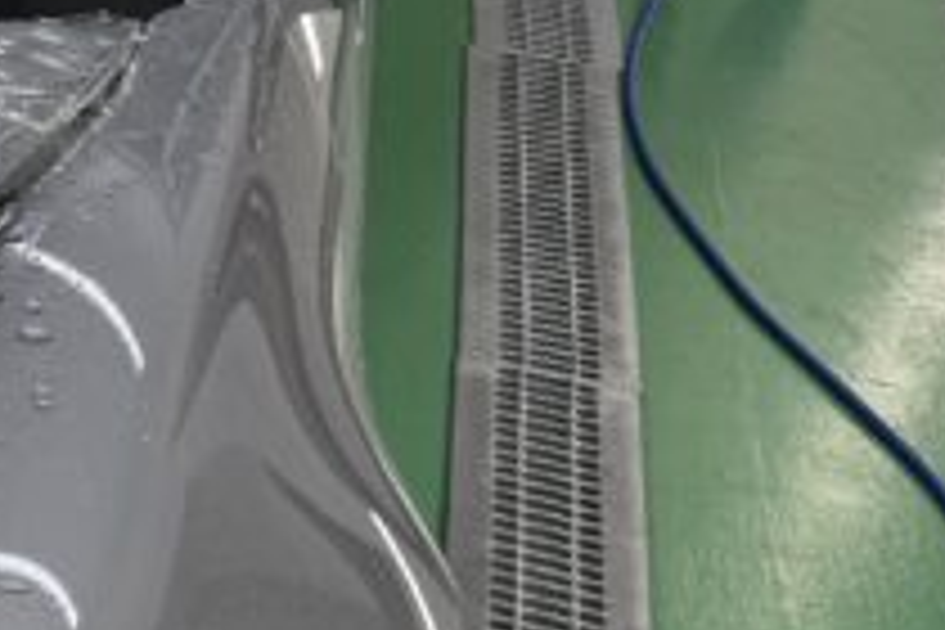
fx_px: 3202
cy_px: 477
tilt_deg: -30.6
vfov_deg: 11.2
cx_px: -1328
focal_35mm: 122
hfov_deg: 12.8
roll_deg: +0.0
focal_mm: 6.76
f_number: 1.78
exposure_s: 1/248
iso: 64
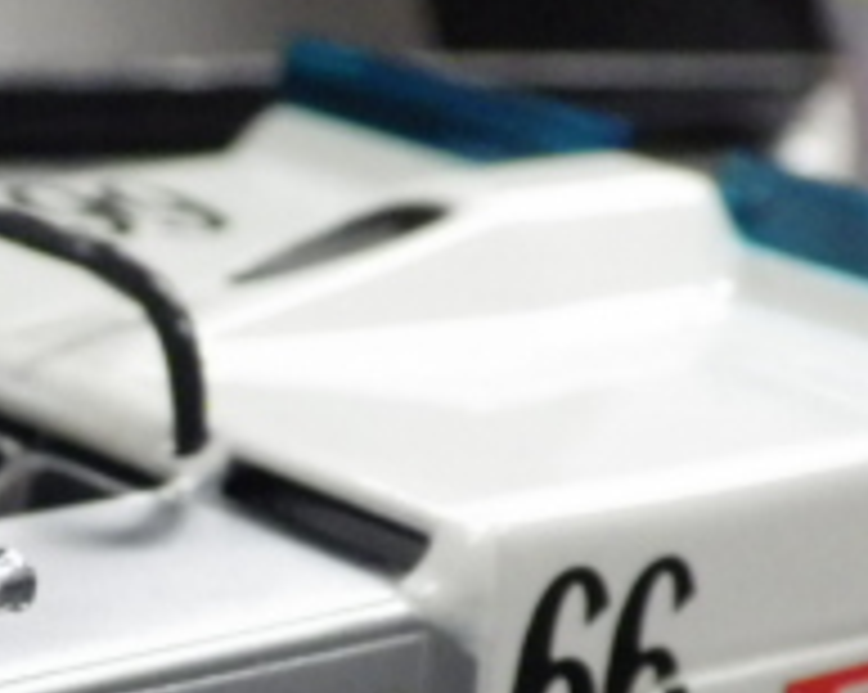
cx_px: -157
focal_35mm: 191
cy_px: 644
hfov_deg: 10.0
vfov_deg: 8.1
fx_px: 4902
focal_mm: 10.7
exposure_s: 1/60
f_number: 4
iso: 800
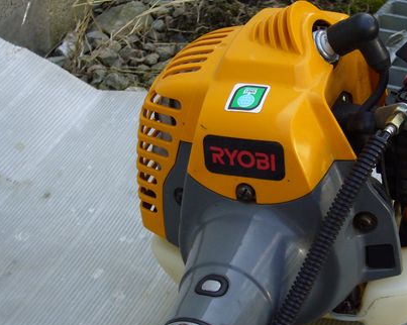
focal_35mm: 96
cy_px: 195
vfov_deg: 16.0
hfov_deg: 19.9
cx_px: 284
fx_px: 1156
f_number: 3.9
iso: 80
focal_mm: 10.9
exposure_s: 1/160
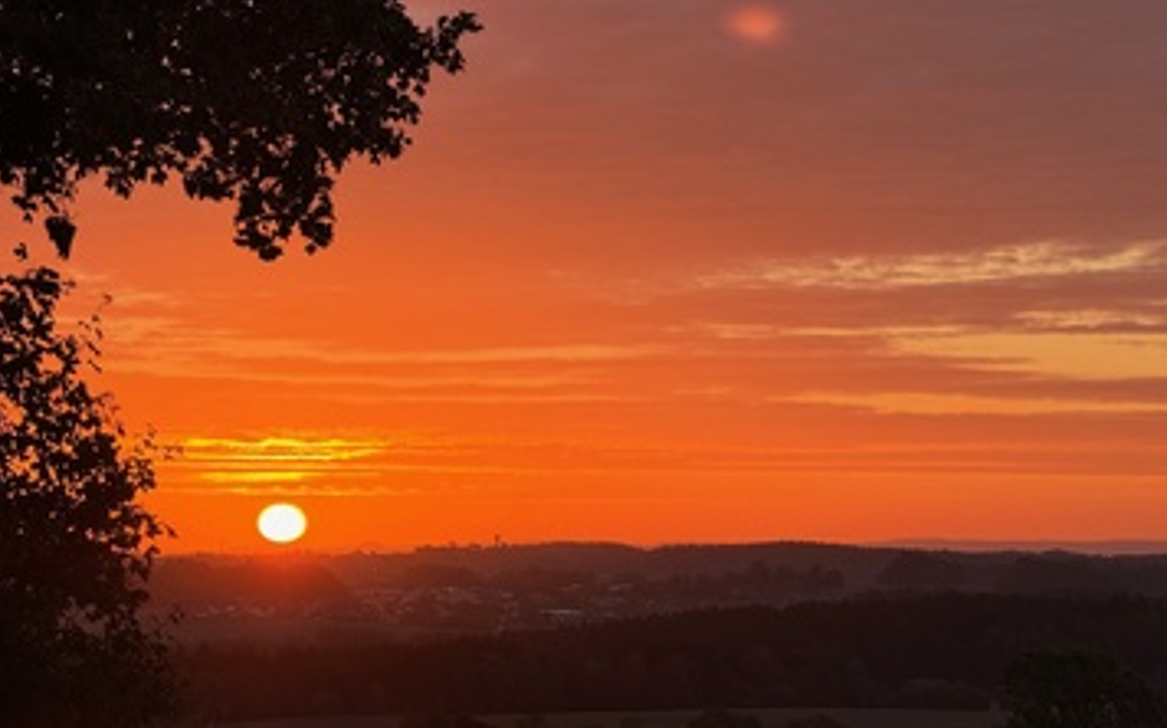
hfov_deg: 14.6
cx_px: 541
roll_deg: +0.5
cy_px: 275
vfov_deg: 9.2
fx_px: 4545
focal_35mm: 143
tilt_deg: +3.2
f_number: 2.8
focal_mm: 15.66
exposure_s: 1/369
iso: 50
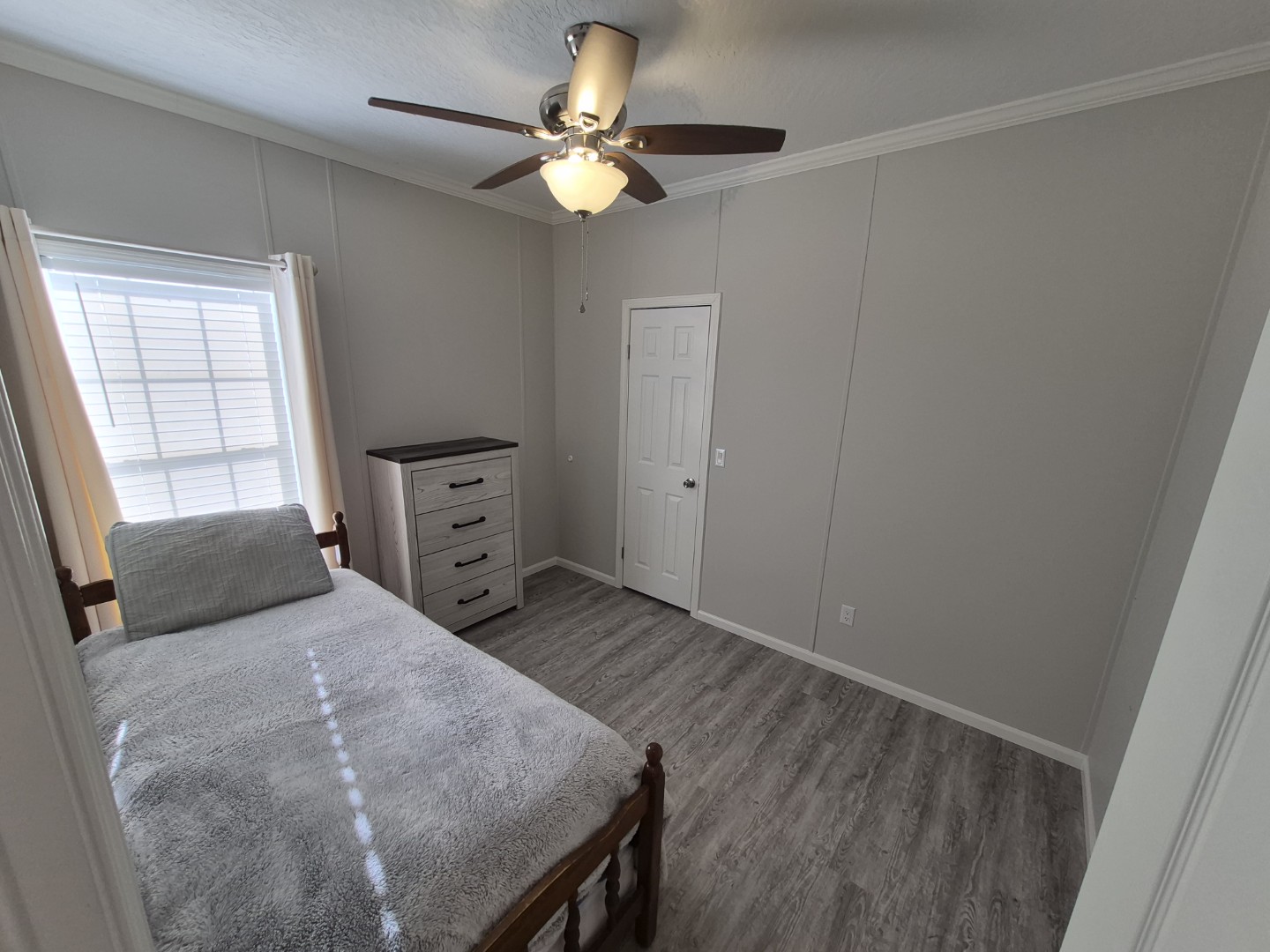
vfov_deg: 89.9
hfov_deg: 106.2
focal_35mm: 13
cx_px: 635
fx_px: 477
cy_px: 476
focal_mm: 1.74
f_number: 2.2
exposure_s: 1/120
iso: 64
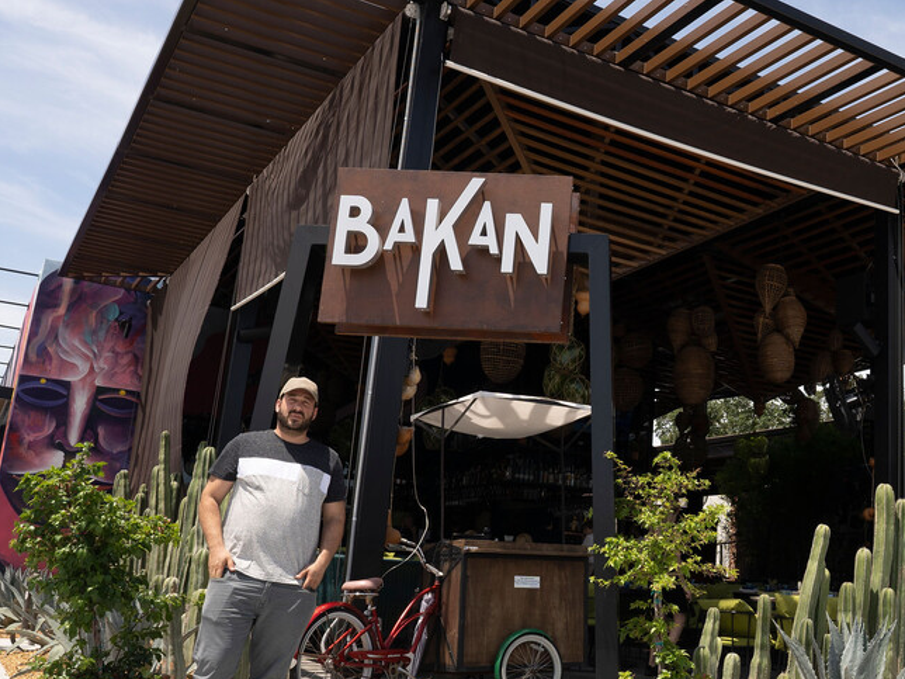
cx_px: 679
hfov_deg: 46.2
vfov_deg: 36.8
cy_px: 307
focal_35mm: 39
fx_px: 1020
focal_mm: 18
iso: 100
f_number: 9
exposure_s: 1/160
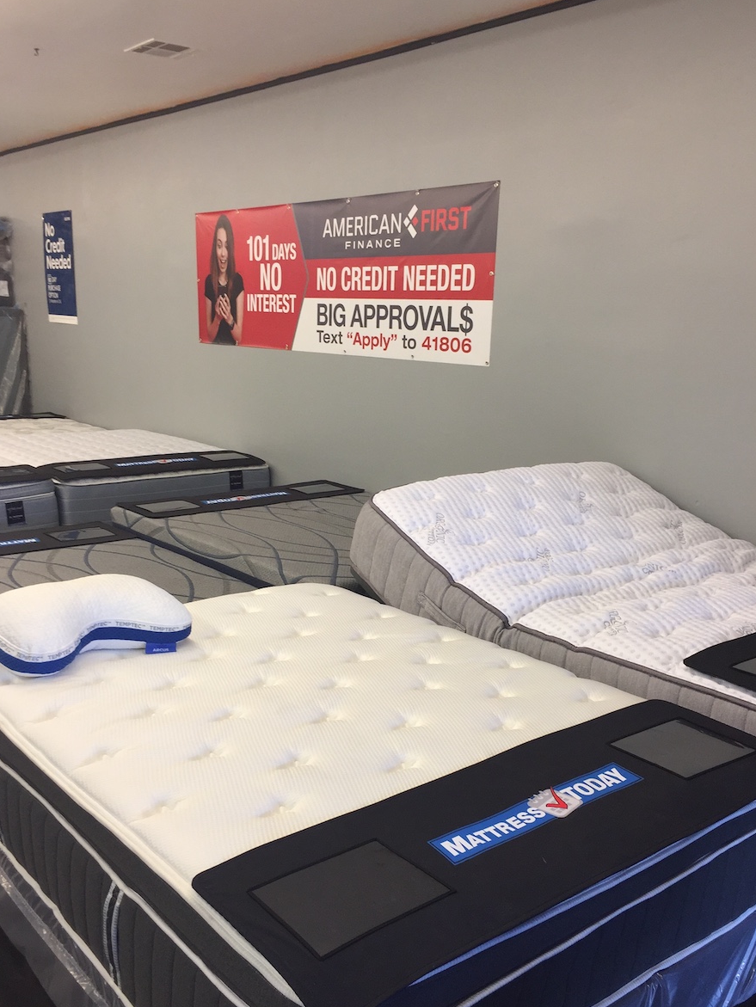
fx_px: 960
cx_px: 365
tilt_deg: -13.5
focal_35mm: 33
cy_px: 557
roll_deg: -0.7
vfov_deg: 55.2
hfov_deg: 43.0
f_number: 2.2
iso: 40
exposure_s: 1/60
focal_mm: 4.15
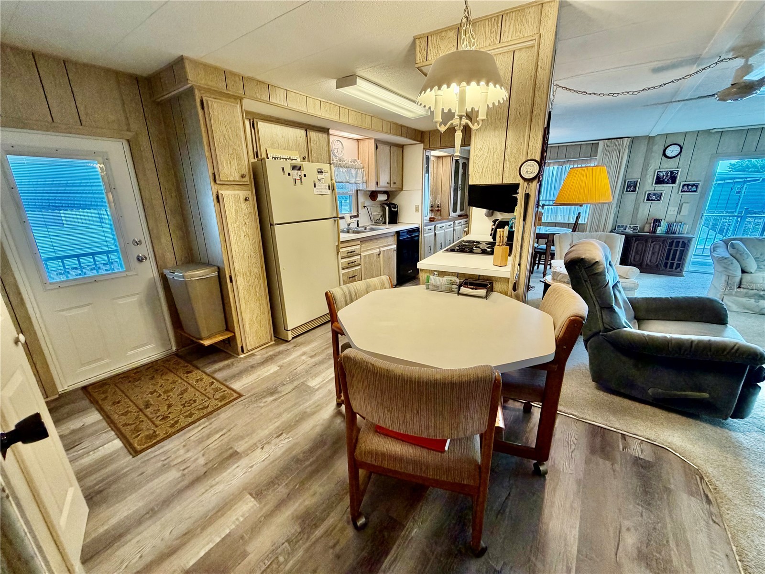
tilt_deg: -16.2
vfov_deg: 85.7
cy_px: 287
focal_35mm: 14
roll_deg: +1.1
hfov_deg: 102.1
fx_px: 309
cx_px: 382
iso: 250
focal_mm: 2.22
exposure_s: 1/120
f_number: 2.2
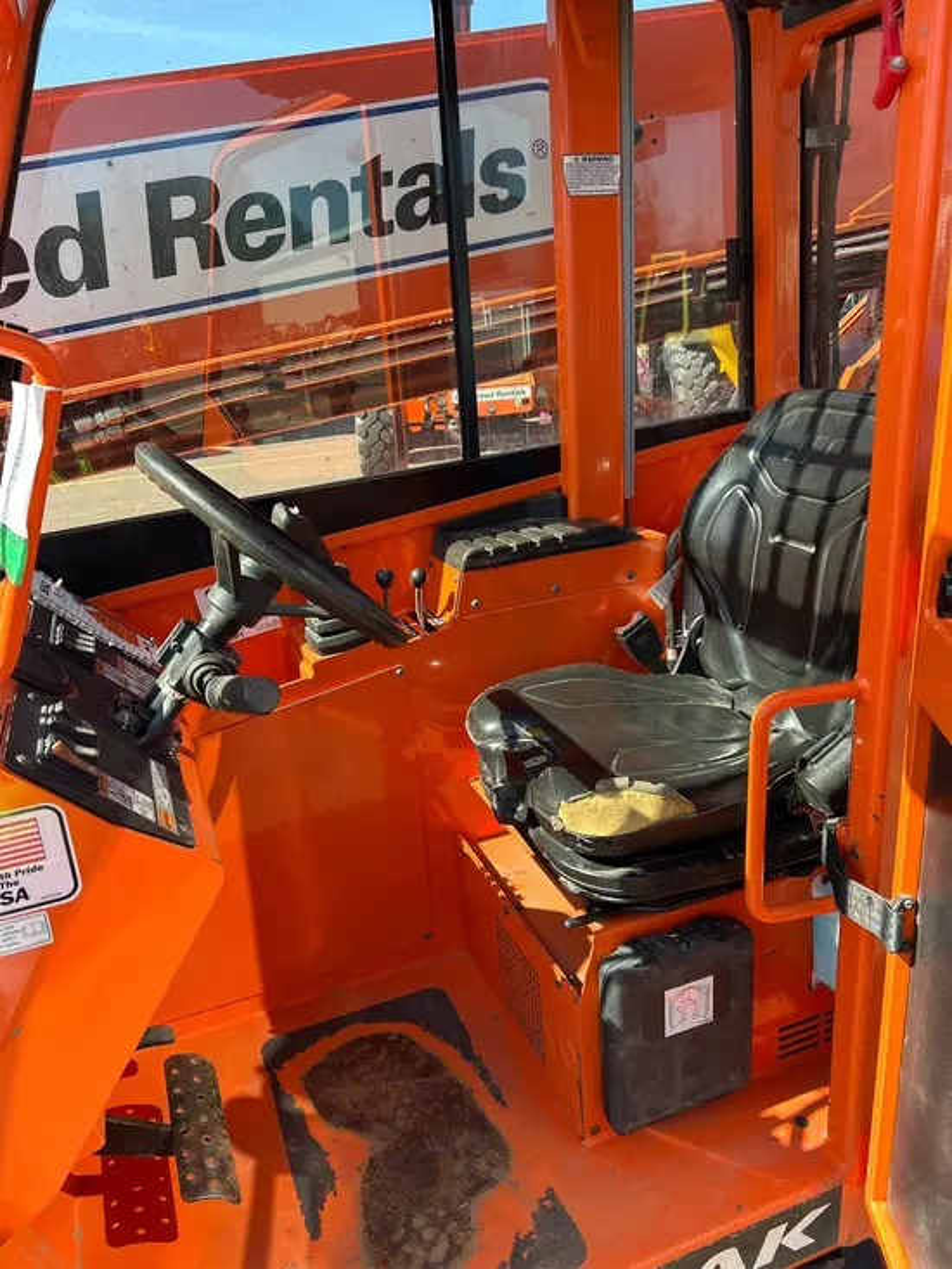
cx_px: 476
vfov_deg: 67.3
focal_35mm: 26
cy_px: 634
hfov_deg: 53.1
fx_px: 953
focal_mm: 5.7
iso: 50
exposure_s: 1/575
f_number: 1.5
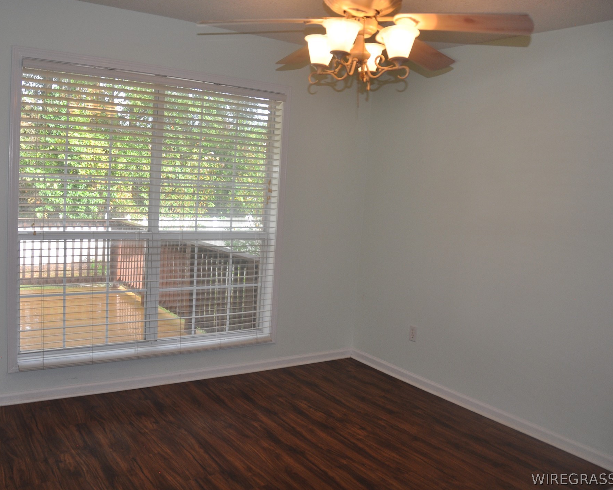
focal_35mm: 31
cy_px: 242
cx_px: 278
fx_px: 562
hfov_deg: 57.1
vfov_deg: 47.1
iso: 400
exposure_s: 1/125
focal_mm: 18
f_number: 3.5
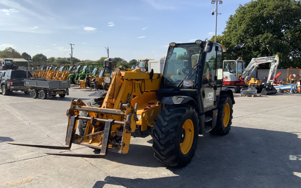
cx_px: 152
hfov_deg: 61.2
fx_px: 254
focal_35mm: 31
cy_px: 97
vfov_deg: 40.6
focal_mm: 3
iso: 16
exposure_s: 1/1912
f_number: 1.8
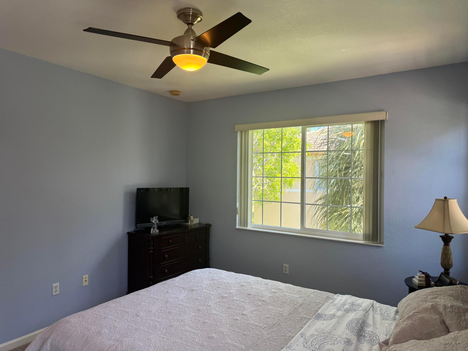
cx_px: 234
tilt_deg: -1.1
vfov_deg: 56.8
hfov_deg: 71.6
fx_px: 324
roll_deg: -0.7
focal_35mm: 24
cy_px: 176
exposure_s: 1/120
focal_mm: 6.76
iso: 125
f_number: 1.78
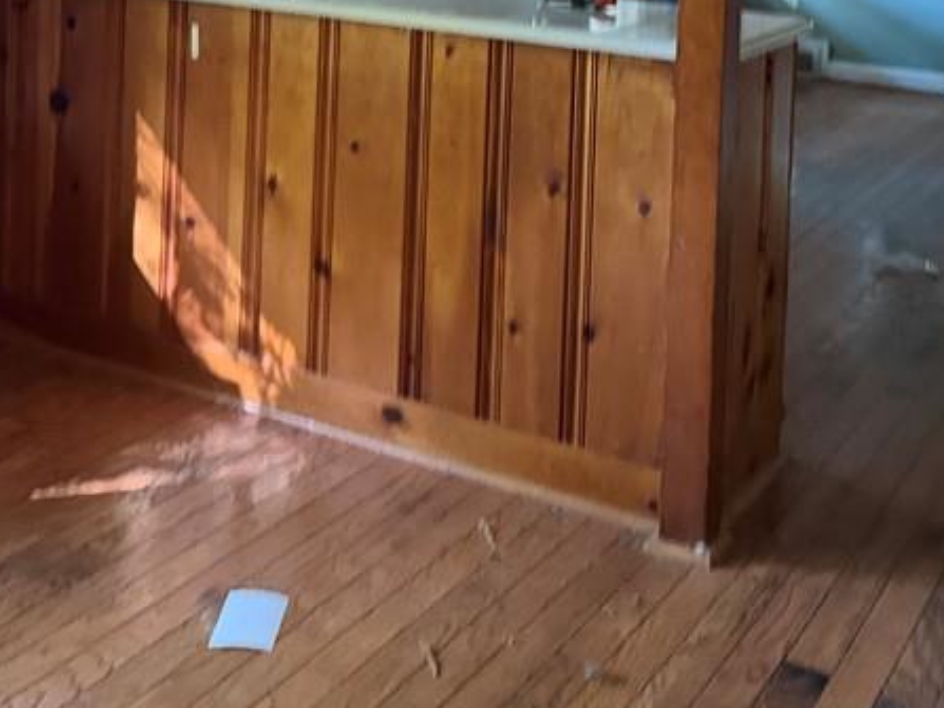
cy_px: -87
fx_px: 1499
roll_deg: -1.5
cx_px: 416
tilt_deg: -3.2
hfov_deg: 34.9
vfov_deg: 24.6
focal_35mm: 55
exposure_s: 1/33
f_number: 1.78
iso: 1000
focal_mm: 6.76
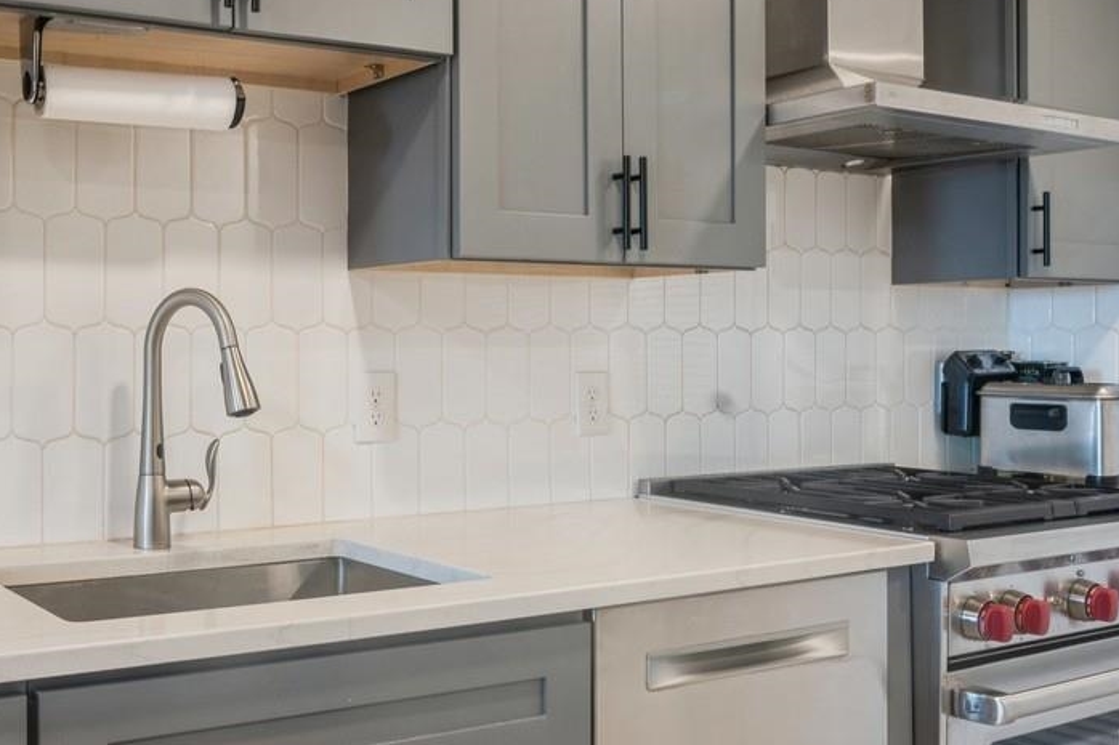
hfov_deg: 47.3
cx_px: 248
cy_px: 395
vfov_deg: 34.2
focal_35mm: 39
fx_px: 1212
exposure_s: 1/2
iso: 200
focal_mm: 17
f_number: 11
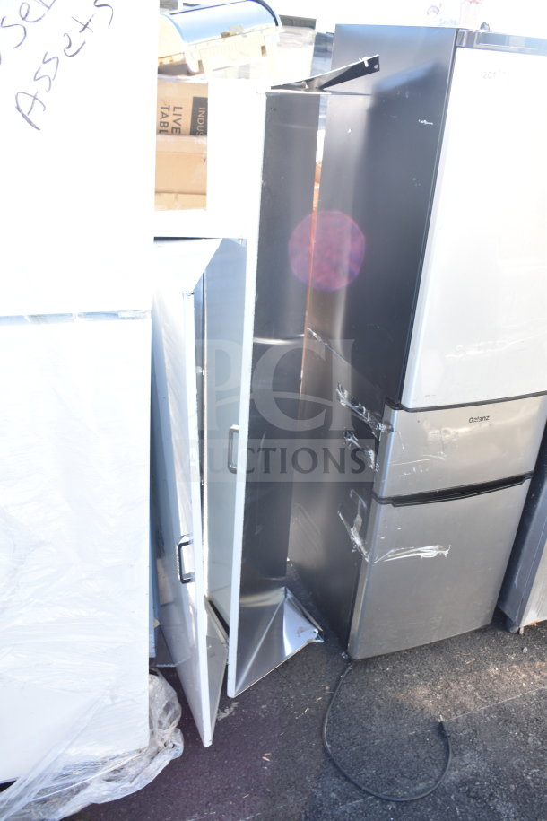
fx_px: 718
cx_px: 274
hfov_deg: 41.7
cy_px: 410
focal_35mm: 32
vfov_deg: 59.5
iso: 200
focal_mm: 21
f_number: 5
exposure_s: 1/100
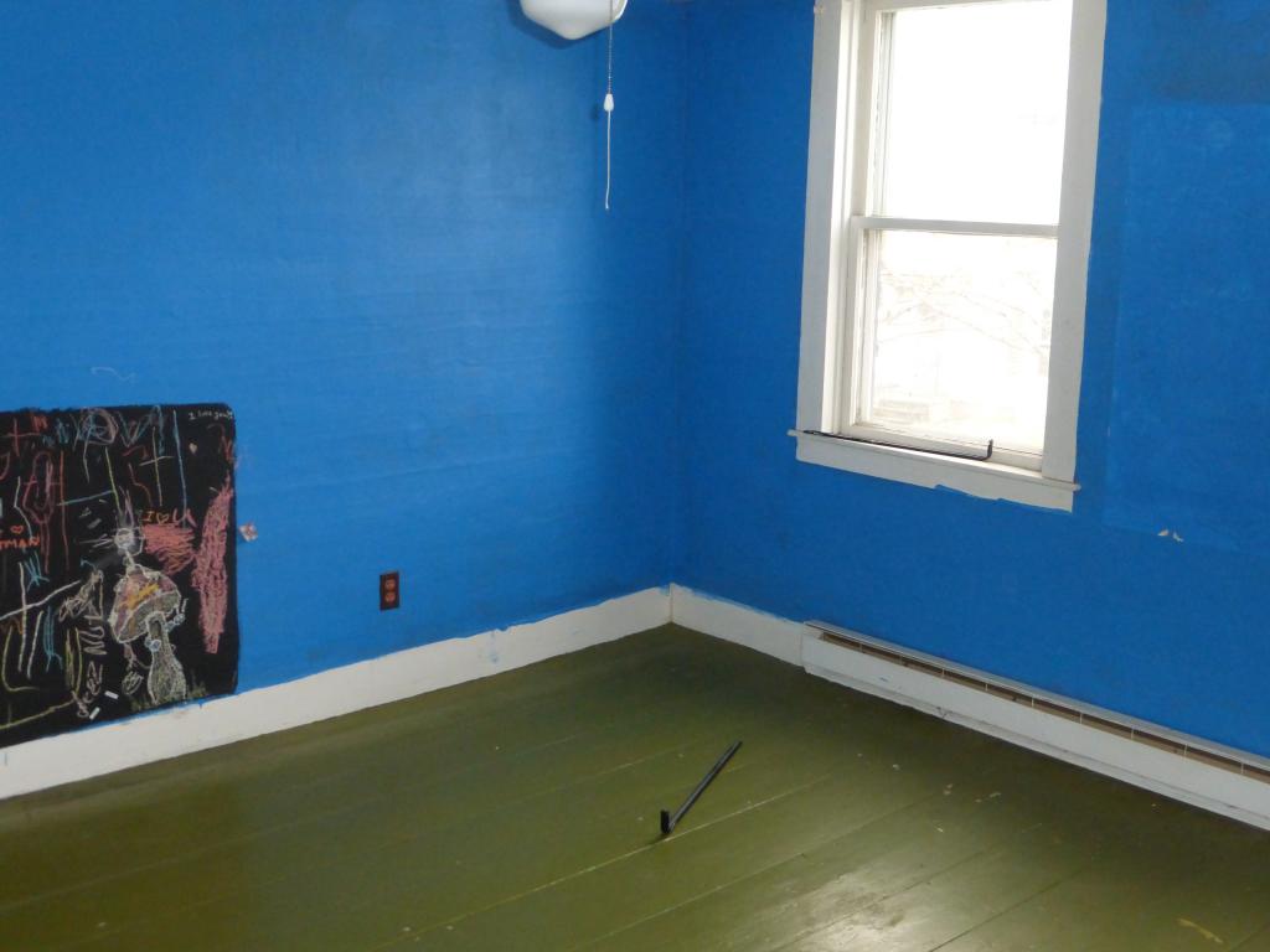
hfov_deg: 46.8
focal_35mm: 40
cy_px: 476
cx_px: 635
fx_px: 1468
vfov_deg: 36.0
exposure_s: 1/60
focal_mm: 6.9
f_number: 3.9
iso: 640
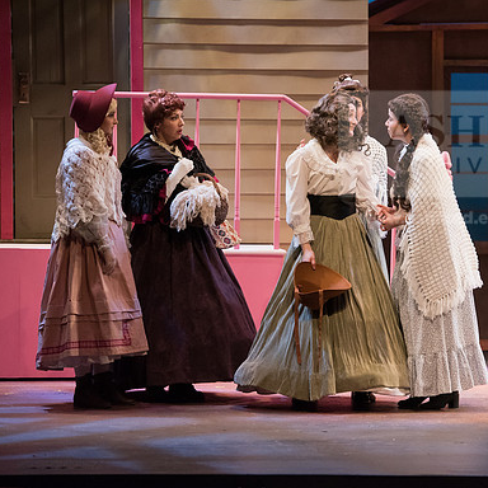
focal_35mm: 186
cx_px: 300
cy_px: 245
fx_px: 2967
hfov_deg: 9.4
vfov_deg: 9.4
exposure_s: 1/400
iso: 5000
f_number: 4
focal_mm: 145
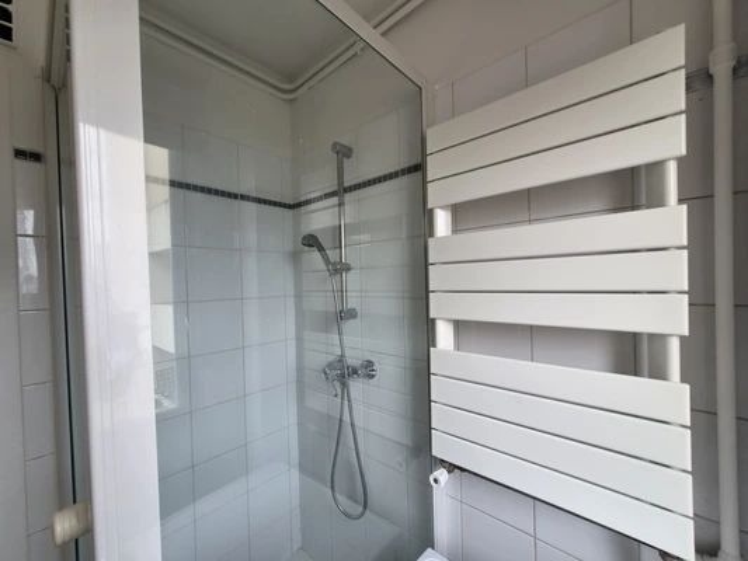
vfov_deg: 89.9
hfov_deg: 106.2
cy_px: 280
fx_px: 281
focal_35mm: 13
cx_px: 374
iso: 80
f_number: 2.2
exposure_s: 1/100
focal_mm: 2.2
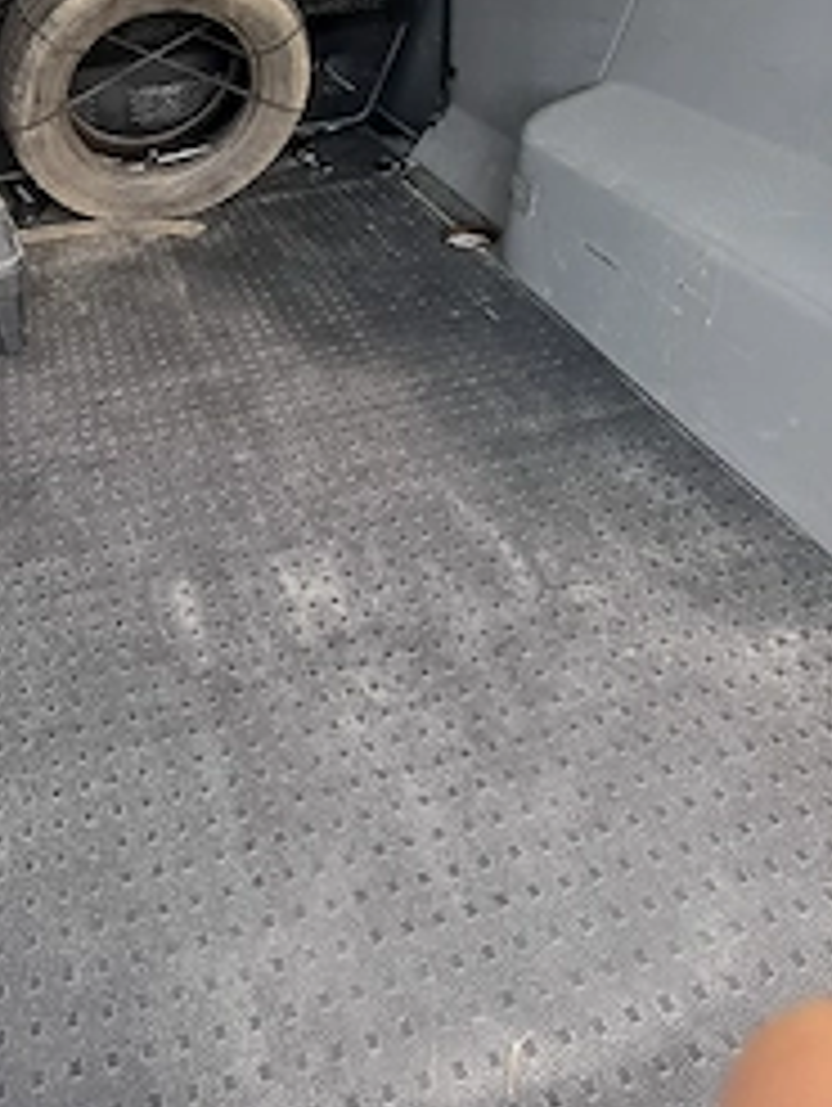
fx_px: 832
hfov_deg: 49.9
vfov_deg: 62.1
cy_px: 234
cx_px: 162
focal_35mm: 26
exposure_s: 1/101
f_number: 2.2
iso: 64
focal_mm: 1.64
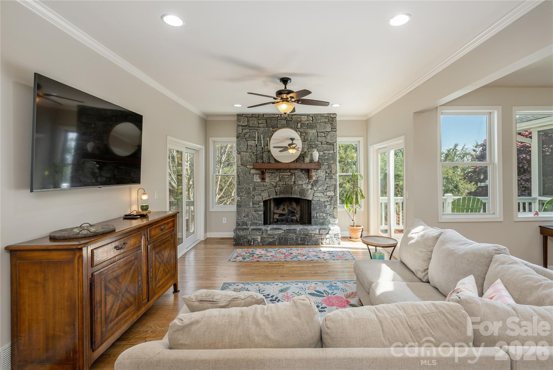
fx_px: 231
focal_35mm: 15
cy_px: 185
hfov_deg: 100.4
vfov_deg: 77.4
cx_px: 276
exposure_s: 1/50
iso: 320
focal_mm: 15
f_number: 7.1
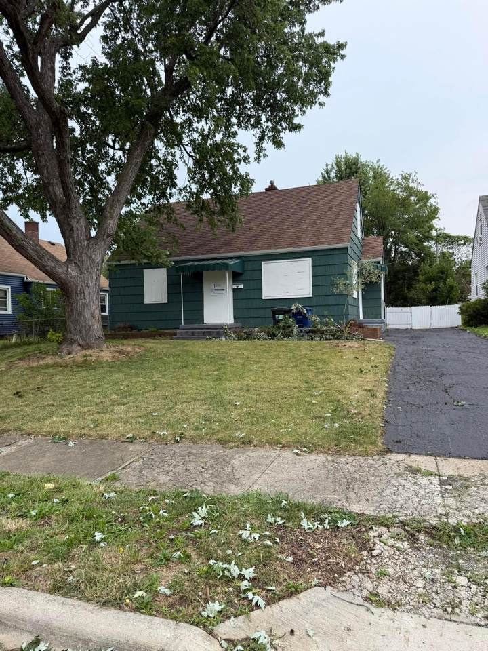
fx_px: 451
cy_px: 326
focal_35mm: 24
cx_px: 244
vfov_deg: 71.6
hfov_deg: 56.8
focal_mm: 6.76
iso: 100
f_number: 1.78
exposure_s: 1/1901
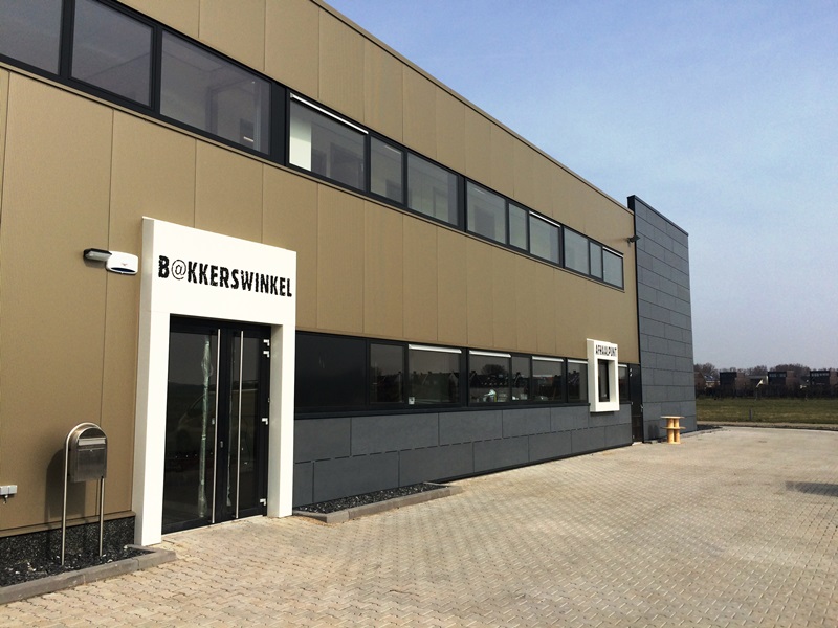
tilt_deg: +5.5
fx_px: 702
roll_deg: +0.7
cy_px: 314
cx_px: 419
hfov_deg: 61.7
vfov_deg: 48.2
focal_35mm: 29
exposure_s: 1/3425
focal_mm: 4.15
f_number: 2.2
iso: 32
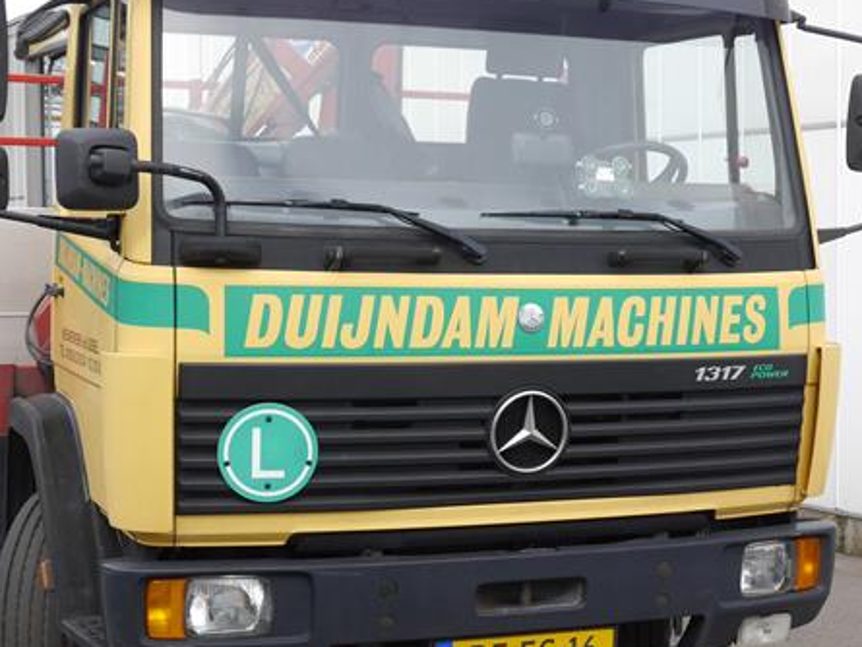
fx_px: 1719
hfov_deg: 28.1
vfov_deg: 21.3
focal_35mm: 69
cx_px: 462
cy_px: 360
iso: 160
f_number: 6.3
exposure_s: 1/250
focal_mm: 24
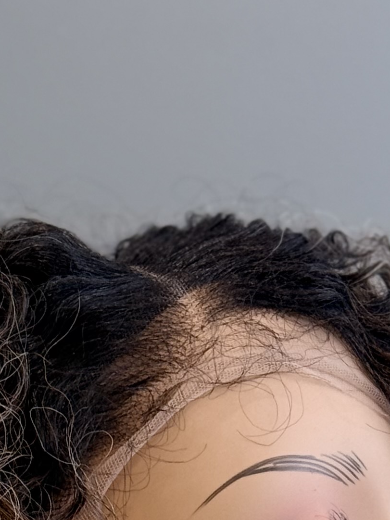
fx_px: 2688
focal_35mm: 179
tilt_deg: -8.2
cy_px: 750
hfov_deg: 8.3
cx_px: 161
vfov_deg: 10.7
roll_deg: +1.2
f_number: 1.78
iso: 80
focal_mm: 6.76
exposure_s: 1/50
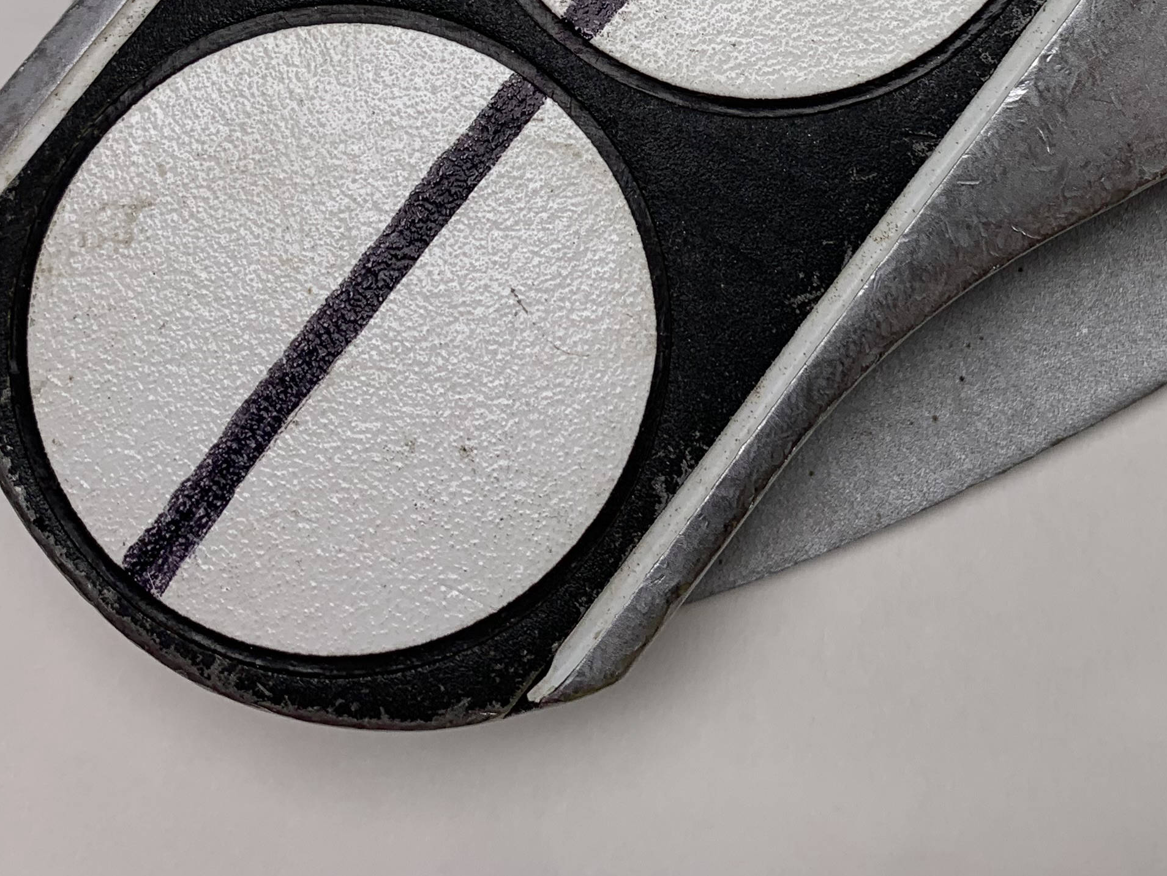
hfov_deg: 34.6
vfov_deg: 25.2
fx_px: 1854
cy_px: -17
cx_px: 768
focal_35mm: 55
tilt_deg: -73.7
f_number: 1.8
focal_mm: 4.25
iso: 25
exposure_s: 1/283
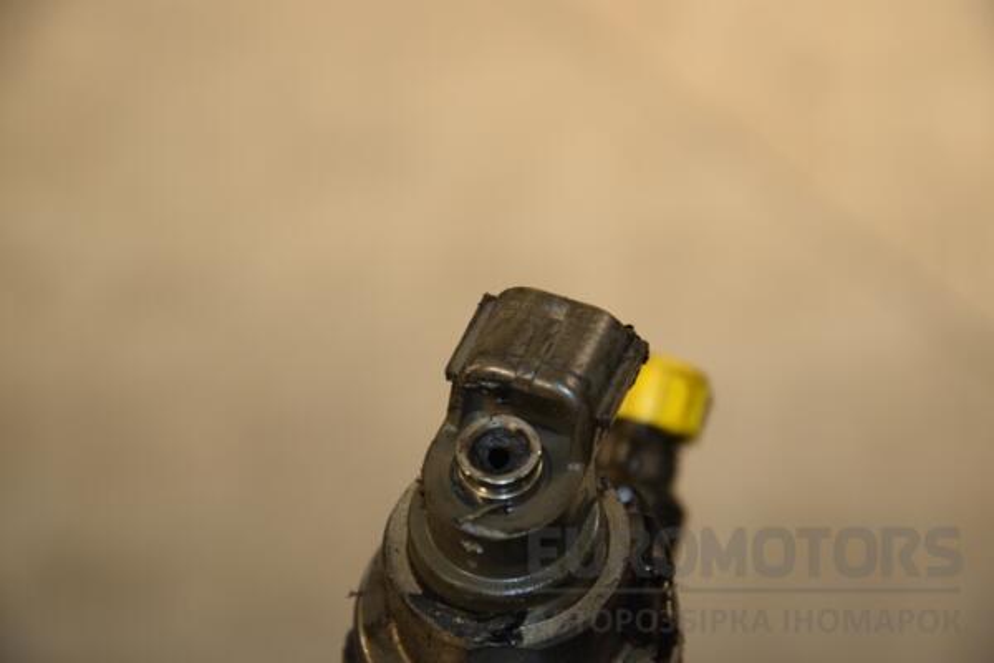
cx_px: 497
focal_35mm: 158
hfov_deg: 13.0
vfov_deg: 8.7
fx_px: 4348
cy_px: 332
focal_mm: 105
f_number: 7.1
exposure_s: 1/200
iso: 800
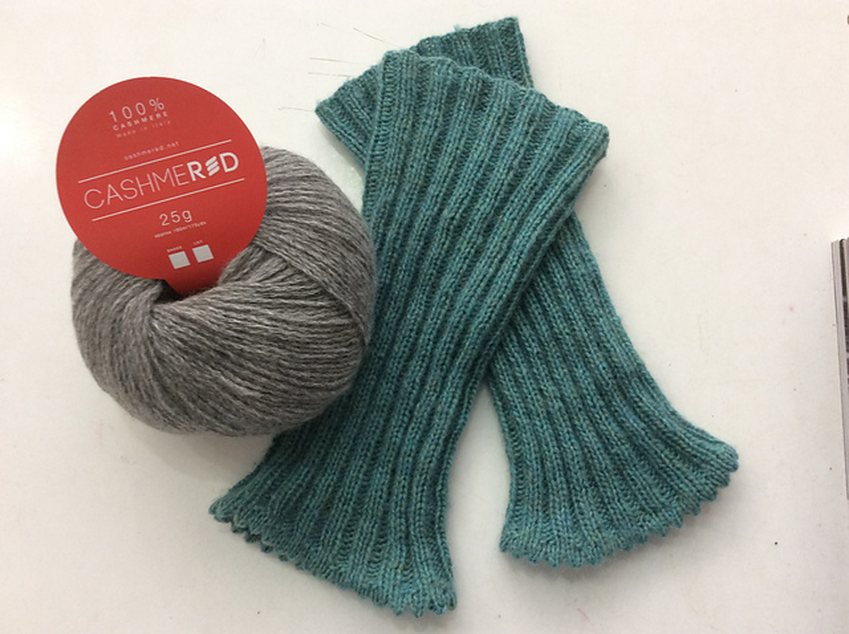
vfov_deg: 44.1
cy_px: 317
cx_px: 424
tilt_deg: -80.7
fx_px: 784
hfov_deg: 56.9
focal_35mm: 32
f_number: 2.4
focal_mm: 3.3
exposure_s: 1/25
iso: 80
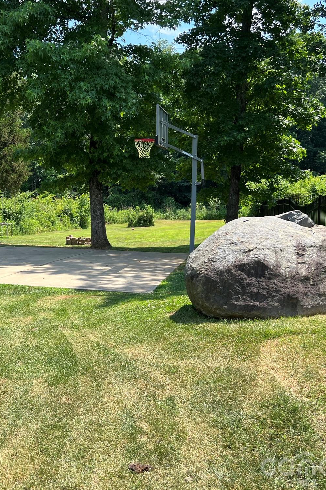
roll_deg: -1.7
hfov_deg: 35.7
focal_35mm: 37
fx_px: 503
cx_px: 123
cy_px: 240
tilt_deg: -5.9
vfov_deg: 51.9
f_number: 1.5
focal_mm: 5.7
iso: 50
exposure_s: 1/1669
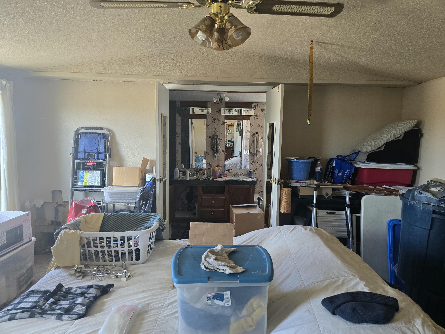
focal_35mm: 23
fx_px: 296
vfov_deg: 58.9
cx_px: 222
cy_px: 167
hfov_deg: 73.9
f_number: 1.7
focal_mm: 6.3
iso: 200
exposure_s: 1/120
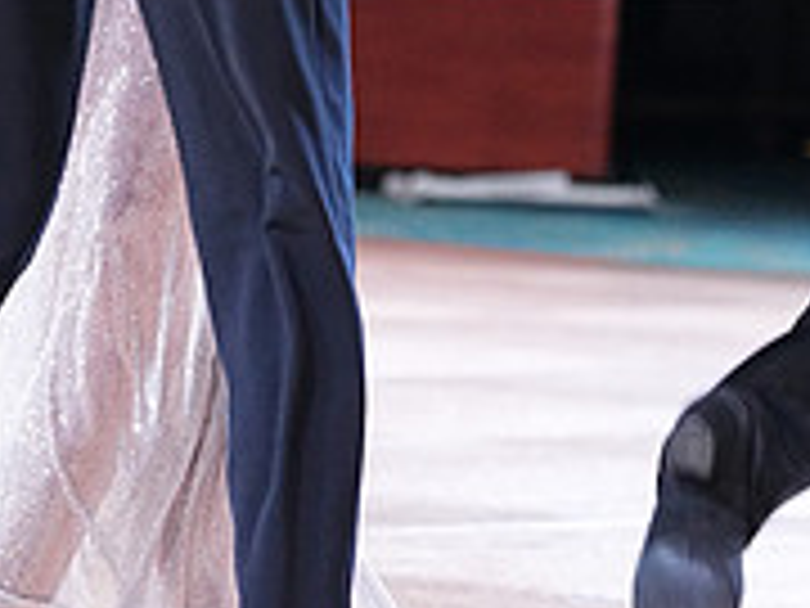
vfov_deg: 3.8
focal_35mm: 393
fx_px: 9196
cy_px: -153
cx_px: 110
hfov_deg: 5.0
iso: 5000
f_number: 4
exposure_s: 1/400
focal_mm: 127
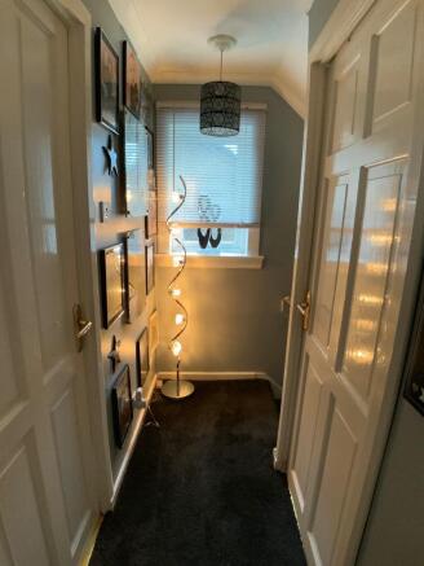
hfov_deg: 48.2
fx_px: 473
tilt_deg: -14.6
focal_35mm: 29
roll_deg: +0.3
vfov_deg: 61.6
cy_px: 283
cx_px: 212
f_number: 1.8
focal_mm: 3
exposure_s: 1/33
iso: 250
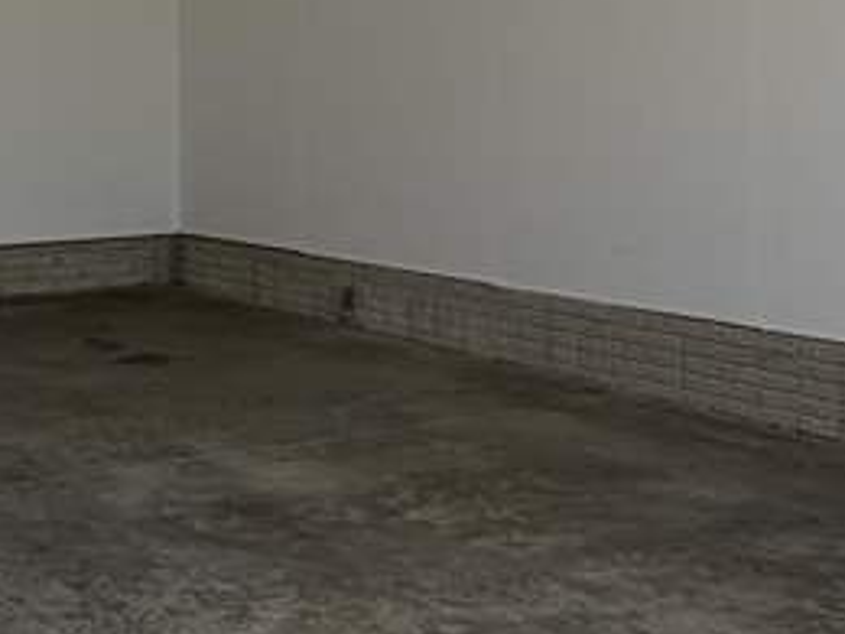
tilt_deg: -0.2
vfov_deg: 20.9
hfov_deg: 26.9
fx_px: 1684
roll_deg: +1.3
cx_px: 39
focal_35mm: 69
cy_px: 76
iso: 40
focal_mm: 2.22
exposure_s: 1/770
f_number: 2.2
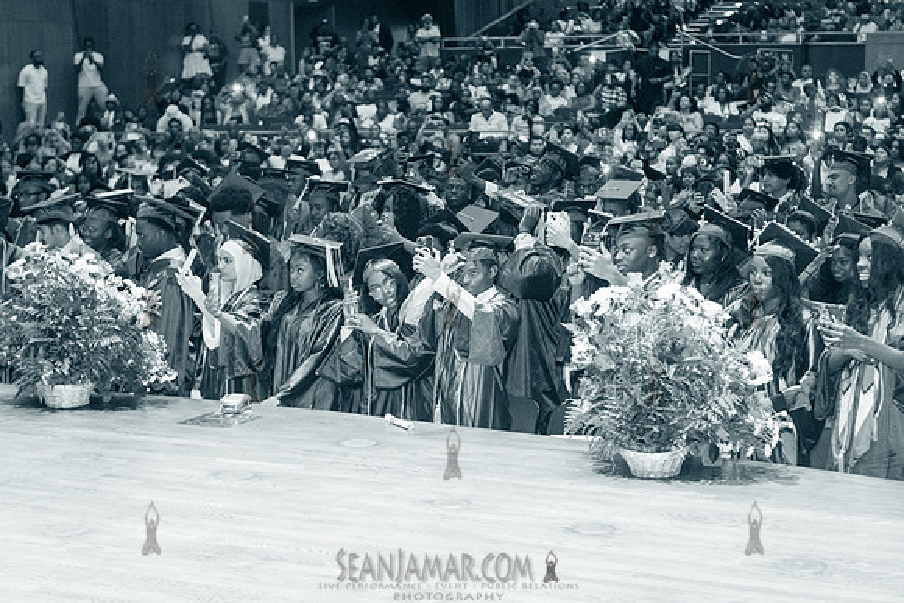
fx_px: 1758
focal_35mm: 70
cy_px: 302
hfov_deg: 28.8
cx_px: 452
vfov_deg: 19.5
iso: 8000
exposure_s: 1/160
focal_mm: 70
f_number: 3.5
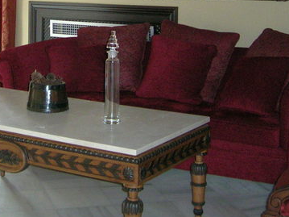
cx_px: 78
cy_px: -15
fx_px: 651
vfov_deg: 18.3
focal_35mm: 78
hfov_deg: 24.8
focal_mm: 5.4
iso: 200
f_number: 2.8
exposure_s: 1/7.5
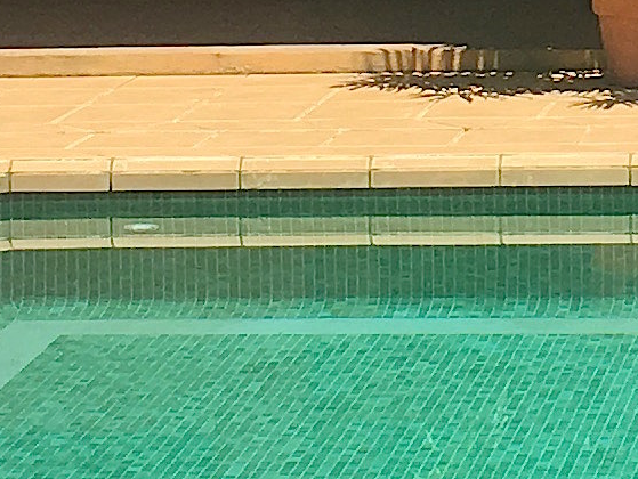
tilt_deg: -0.1
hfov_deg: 9.2
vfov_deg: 6.9
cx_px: 923
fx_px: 3855
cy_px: -488
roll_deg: +1.4
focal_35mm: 209
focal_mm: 4.15
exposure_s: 1/1202
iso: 25
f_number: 2.2
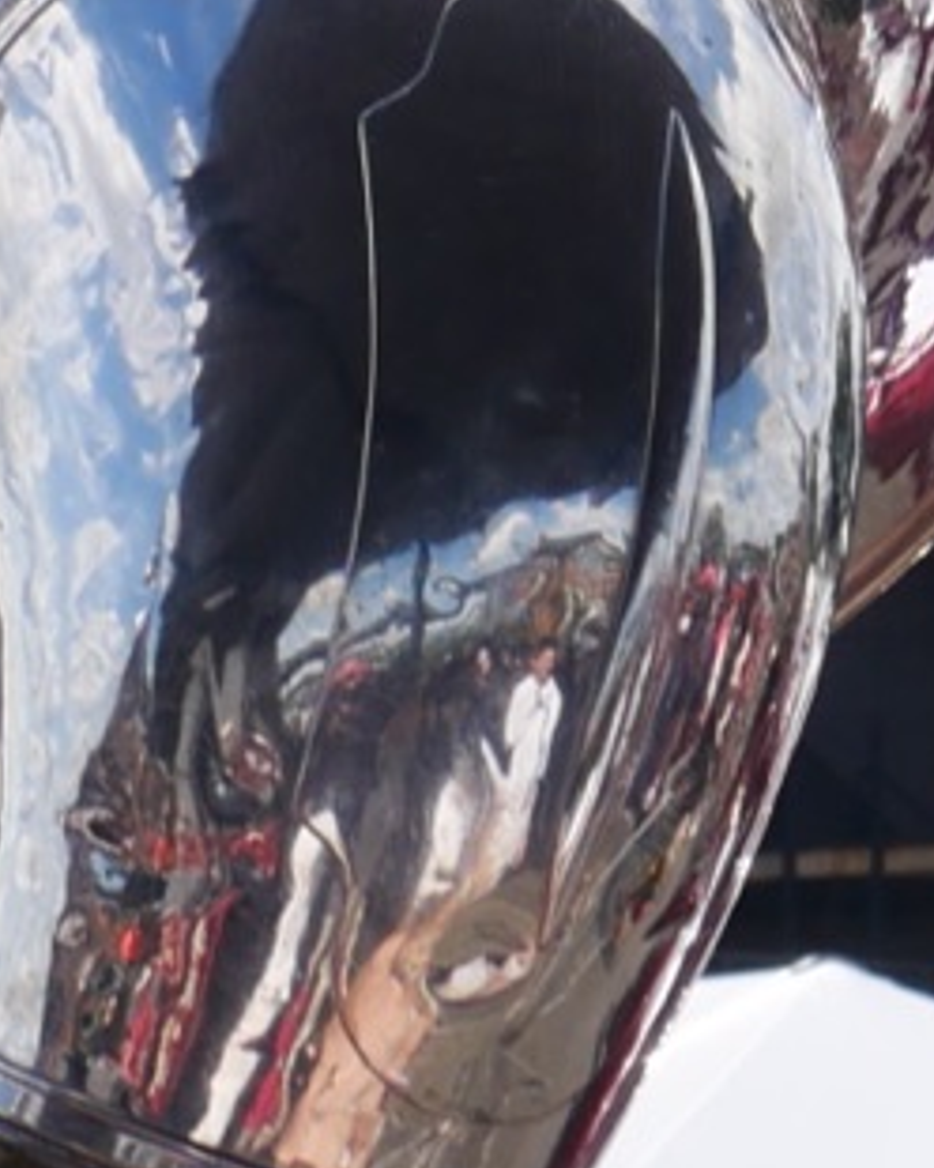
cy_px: 111
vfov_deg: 5.0
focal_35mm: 390
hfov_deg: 3.8
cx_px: 3246
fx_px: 13476
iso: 200
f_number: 9
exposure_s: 1/400
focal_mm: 31
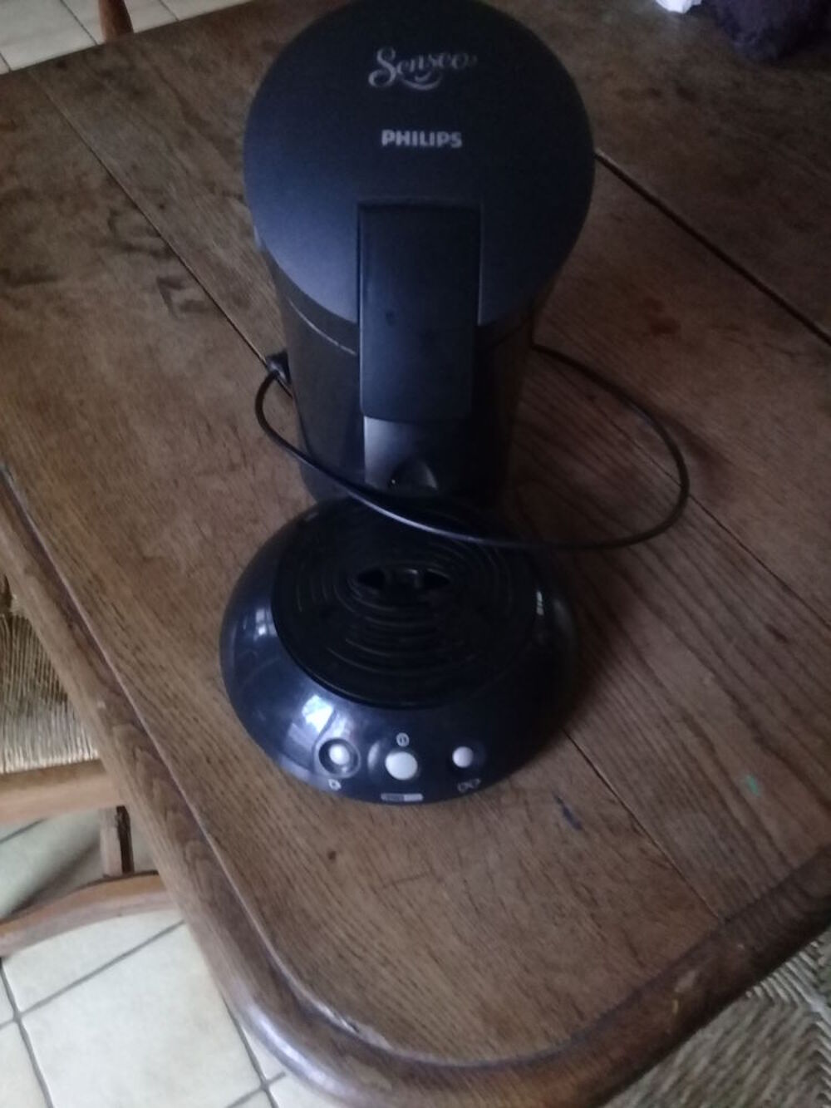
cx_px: 416
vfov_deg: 58.3
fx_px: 992
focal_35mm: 31
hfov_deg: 45.4
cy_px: 554
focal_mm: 3.3
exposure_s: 1/17
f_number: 2.2
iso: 400
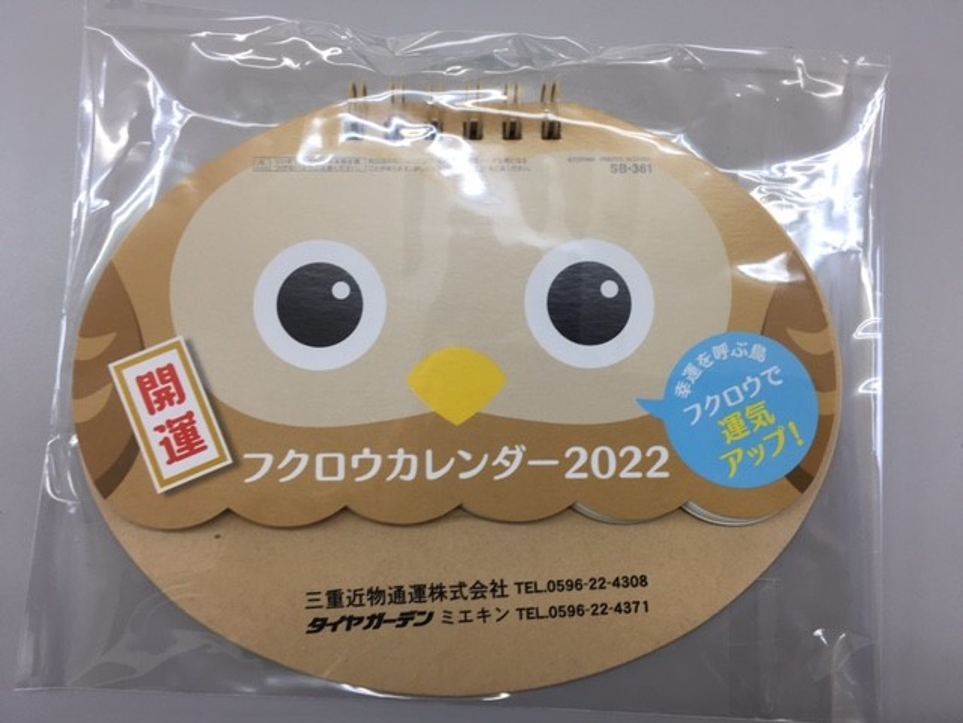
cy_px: 362
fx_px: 807
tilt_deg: -82.3
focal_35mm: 29
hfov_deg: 61.7
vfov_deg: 48.2
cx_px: 482
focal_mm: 4.15
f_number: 2.2
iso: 32
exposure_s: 1/60
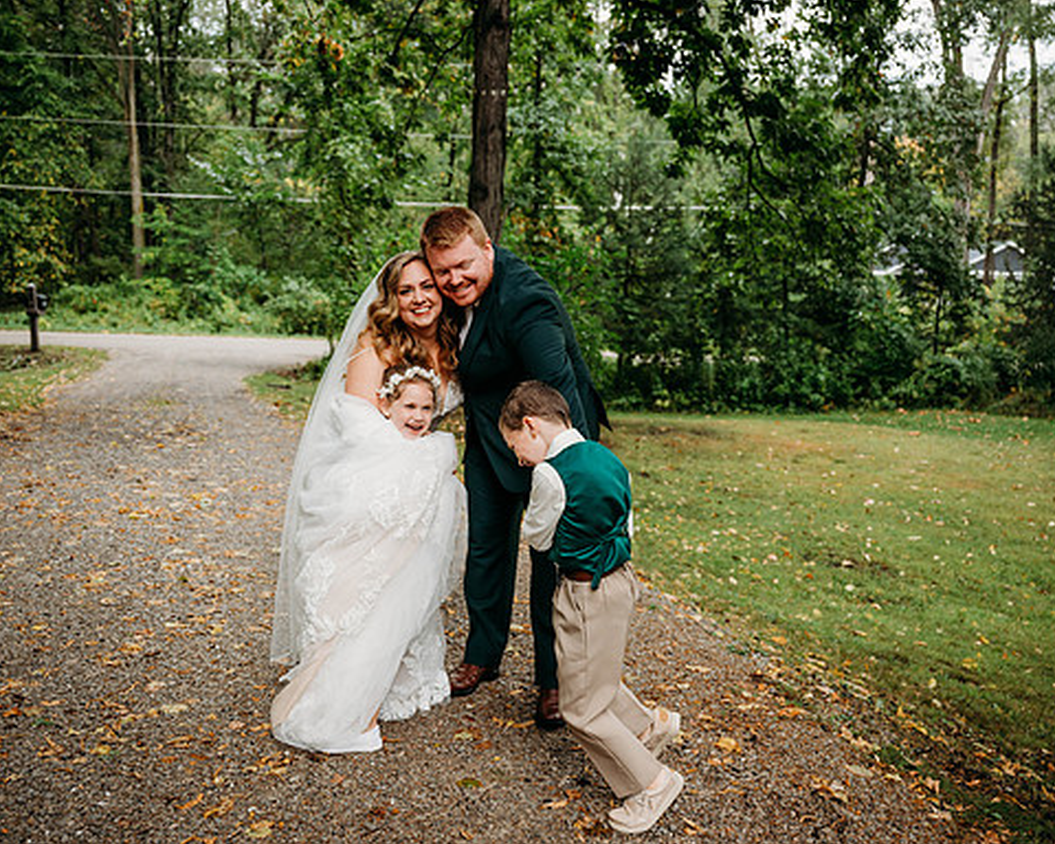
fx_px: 1062
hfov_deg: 52.8
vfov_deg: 43.4
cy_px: 421
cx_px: 545
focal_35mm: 34
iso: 200
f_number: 3.2
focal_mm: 30
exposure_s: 1/500
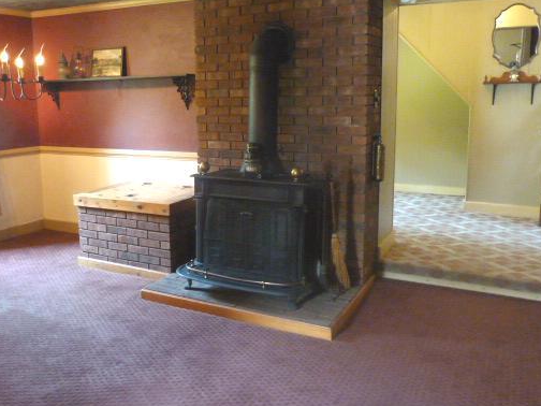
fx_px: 516
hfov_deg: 55.0
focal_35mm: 33
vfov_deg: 42.9
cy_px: 178
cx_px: 219
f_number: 2.8
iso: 800
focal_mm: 4.7
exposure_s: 1/15
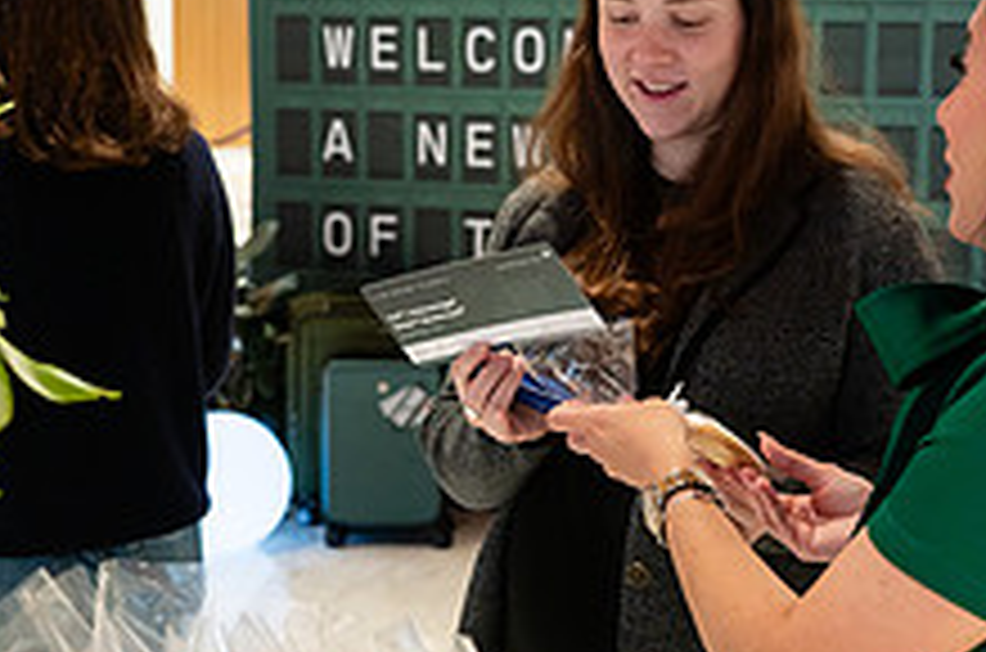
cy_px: 279
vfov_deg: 17.4
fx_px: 2132
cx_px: 547
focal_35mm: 78
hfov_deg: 26.0
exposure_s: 1/160
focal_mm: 28
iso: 640
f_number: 3.2
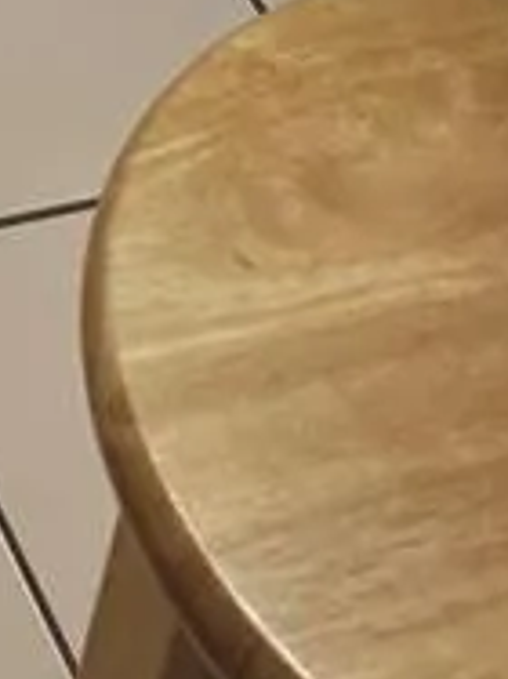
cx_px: -718
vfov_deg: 9.5
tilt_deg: -17.5
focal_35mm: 154
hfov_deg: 8.7
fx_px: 3017
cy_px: -1467
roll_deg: +1.0
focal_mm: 6.76
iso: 200
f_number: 1.78
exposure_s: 1/60
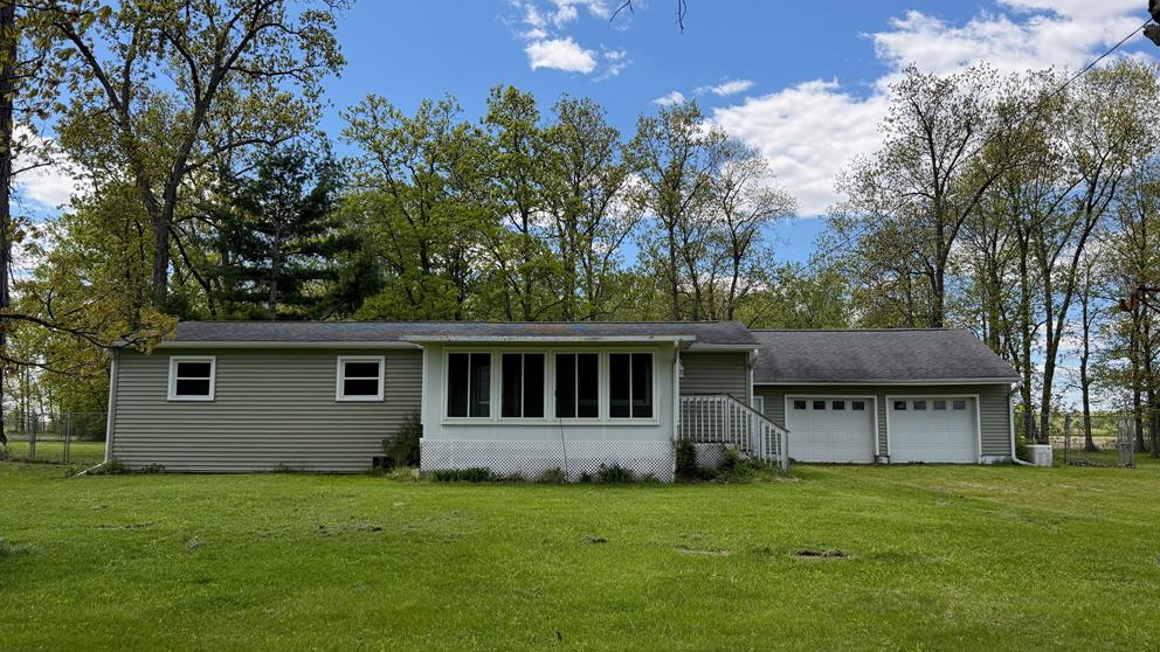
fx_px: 830
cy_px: 358
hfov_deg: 69.9
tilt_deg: +5.2
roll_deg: +0.0
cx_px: 589
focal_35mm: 27
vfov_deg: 42.8
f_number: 1.78
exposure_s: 1/3425
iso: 100
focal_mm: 6.76
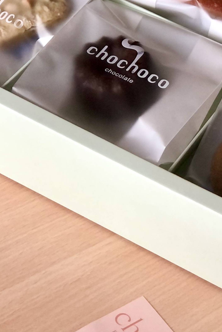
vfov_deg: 15.1
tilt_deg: -46.5
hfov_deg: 10.0
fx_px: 1248
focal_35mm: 135
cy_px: 92
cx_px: 247
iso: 40
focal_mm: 6.6
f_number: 2.8
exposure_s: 1/30
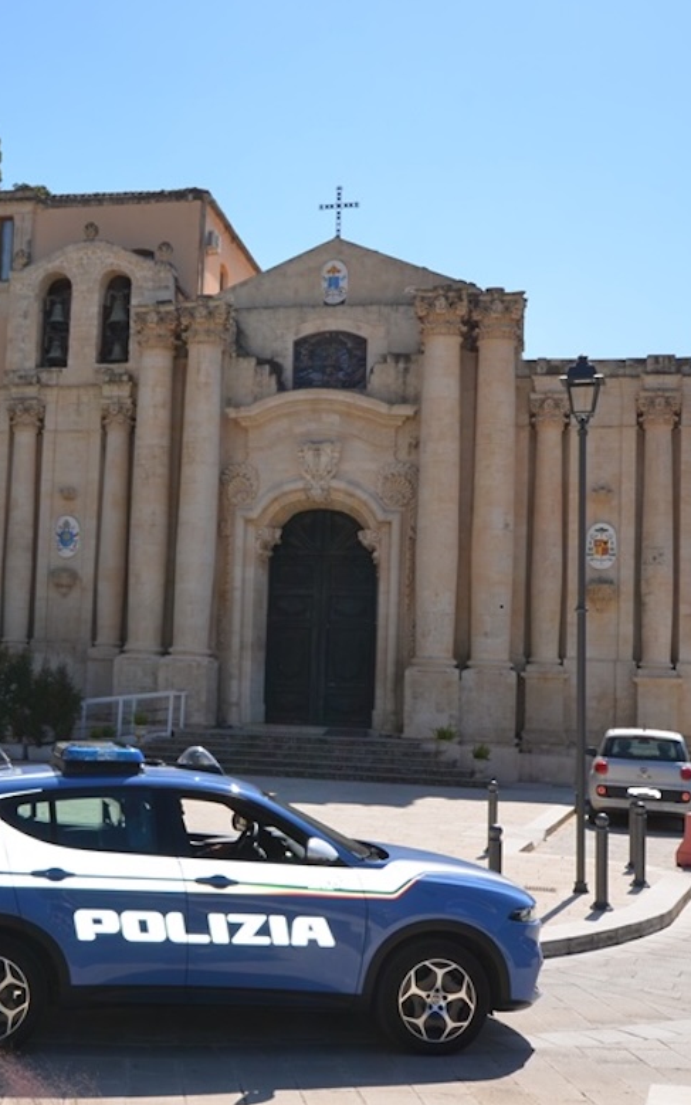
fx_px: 1416
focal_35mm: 47
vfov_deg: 42.6
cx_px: 138
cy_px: 546
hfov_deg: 26.9
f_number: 10
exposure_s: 1/200
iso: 100
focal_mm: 20
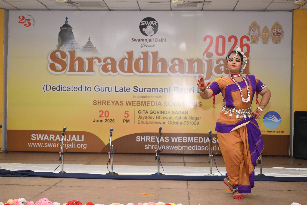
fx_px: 546
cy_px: 102
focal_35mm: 64
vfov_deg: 21.2
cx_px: 154
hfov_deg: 31.4
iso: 2000
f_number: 4
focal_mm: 43
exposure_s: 1/200
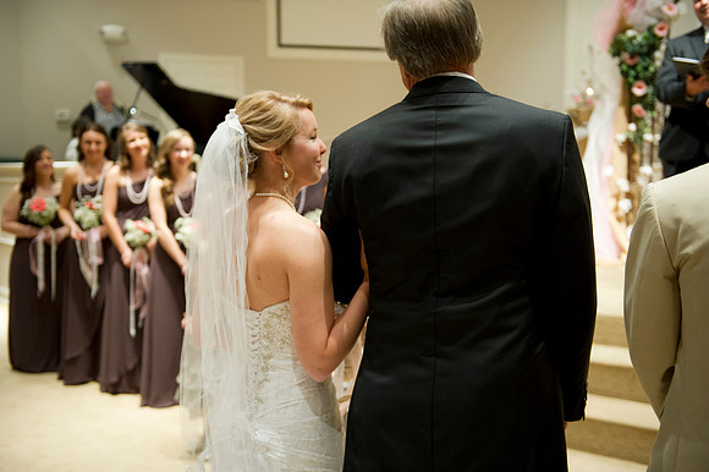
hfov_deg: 48.5
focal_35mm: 40
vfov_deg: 33.4
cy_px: 236
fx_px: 787
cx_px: 354
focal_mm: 40
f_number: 2.8
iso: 1600
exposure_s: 1/100
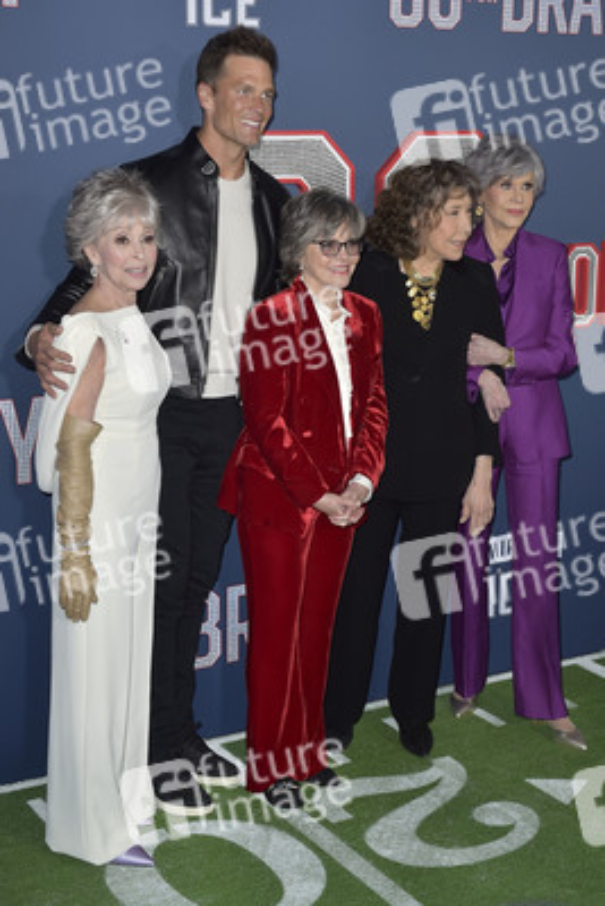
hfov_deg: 27.0
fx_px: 1259
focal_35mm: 50
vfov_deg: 39.6
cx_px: 302
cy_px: 453
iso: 500
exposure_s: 1/250
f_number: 6.3
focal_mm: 50
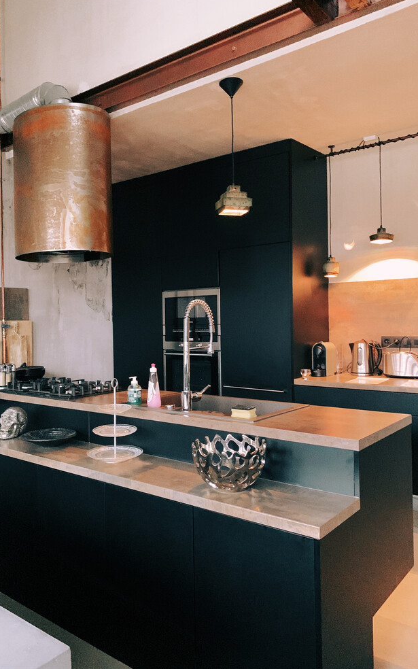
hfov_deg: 44.5
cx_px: 188
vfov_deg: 66.5
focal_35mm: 28
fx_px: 510
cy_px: 331
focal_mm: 4.25
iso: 640
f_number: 1.8
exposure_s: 1/20
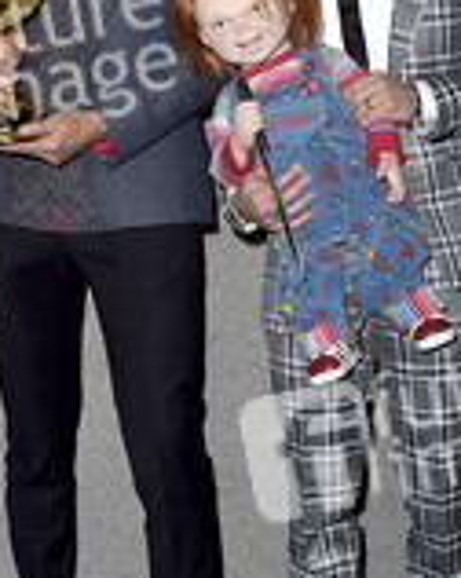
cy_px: 252
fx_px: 1299
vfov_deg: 25.1
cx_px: 97
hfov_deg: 19.9
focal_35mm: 76
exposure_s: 1/250
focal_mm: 32
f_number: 6.3
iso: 500
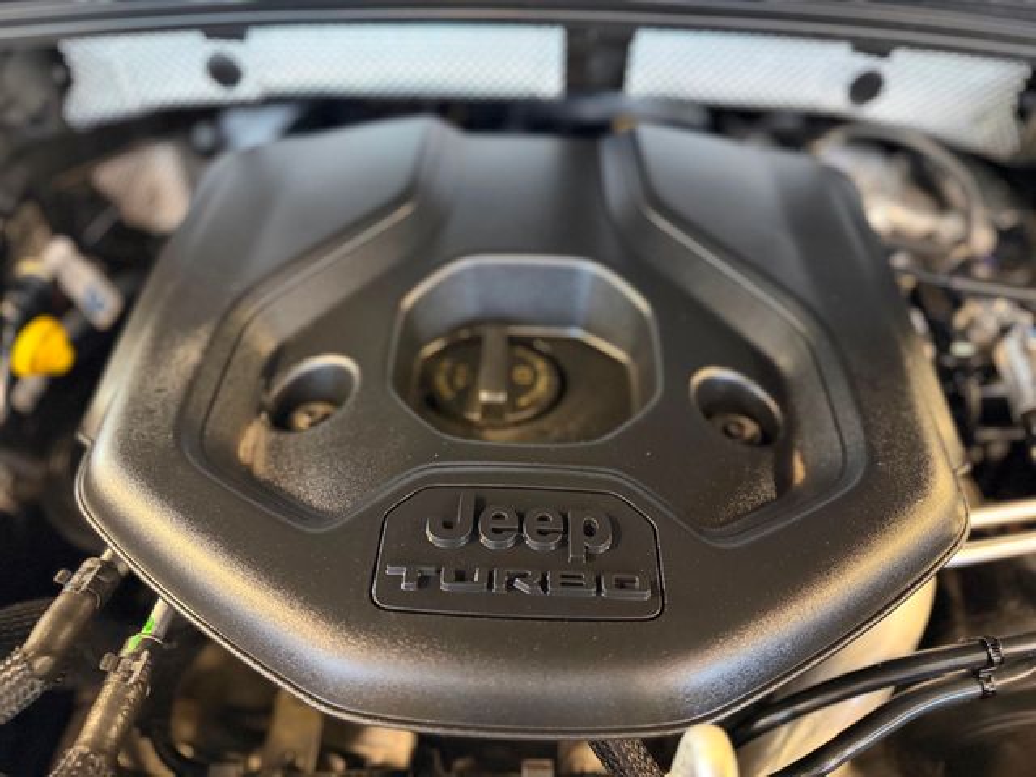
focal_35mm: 24
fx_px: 718
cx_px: 518
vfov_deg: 56.8
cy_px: 388
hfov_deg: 71.6
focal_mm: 6.76
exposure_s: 1/30
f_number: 1.78
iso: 800
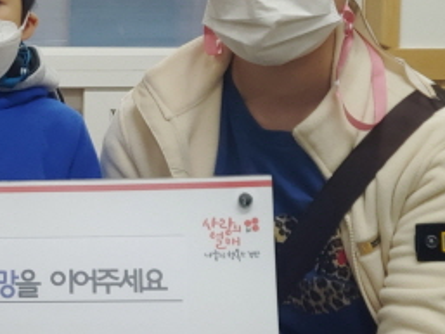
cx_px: -45
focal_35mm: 136
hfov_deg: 14.2
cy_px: 169
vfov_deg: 10.9
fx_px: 1749
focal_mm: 5.88
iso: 350
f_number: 2.4
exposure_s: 1/60
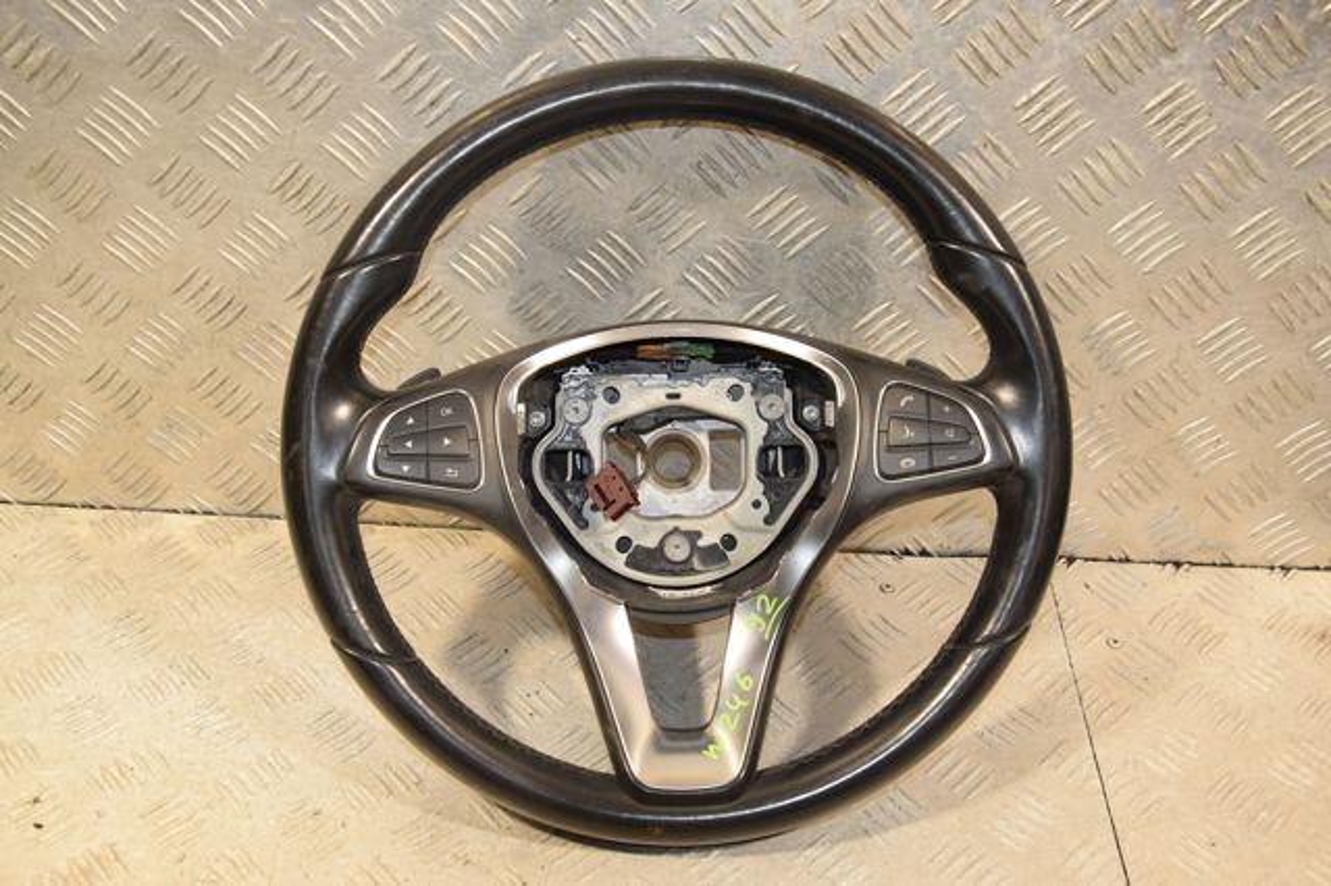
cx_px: 666
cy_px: 443
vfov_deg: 34.2
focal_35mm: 39
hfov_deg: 49.6
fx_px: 1441
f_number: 6.3
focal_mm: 26
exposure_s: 1/200
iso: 800
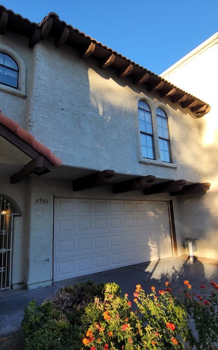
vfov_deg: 85.1
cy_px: 177
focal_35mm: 20
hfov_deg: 59.6
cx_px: 102
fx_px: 190
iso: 64
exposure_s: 1/451
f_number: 2.2
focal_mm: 2.2
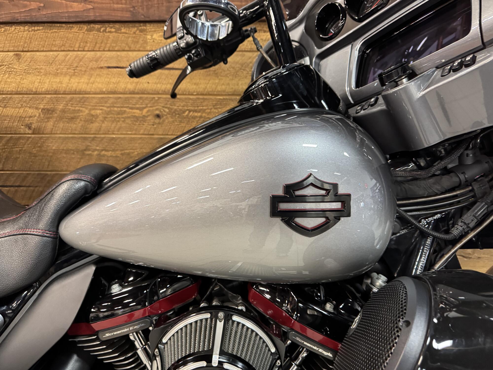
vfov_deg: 56.8
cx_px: 246
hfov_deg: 71.6
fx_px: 342
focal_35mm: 24
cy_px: 185
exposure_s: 1/60
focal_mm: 6.76
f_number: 1.78
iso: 500
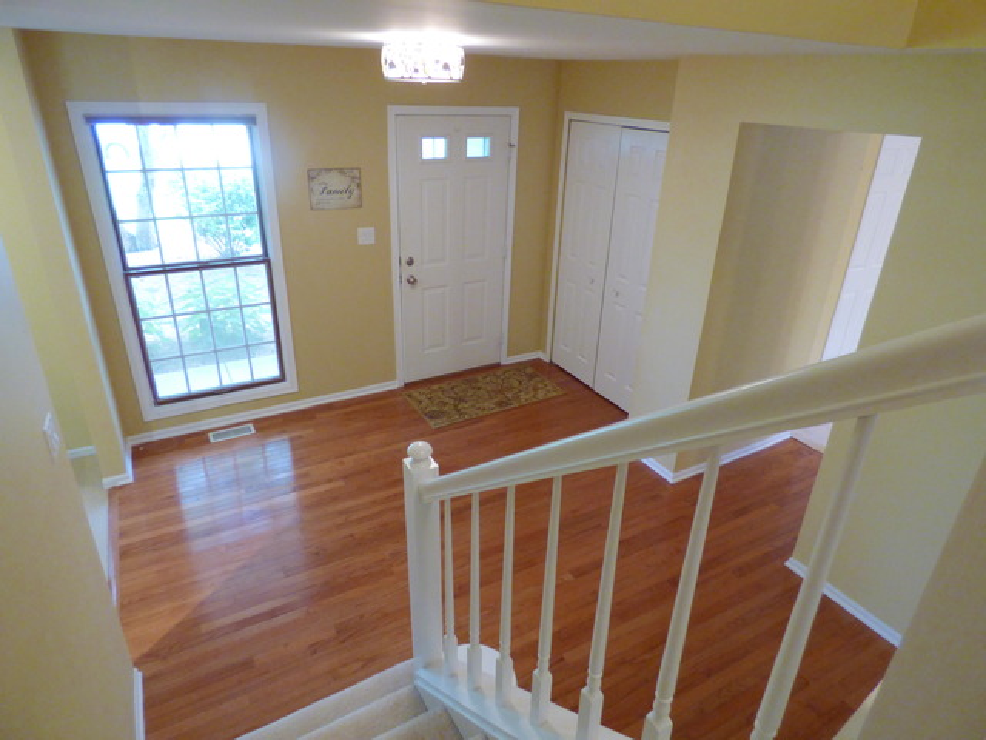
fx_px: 570
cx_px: 493
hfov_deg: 81.7
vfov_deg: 66.0
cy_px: 370
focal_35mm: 20
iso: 400
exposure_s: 1/25
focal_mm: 3.58
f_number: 2.8
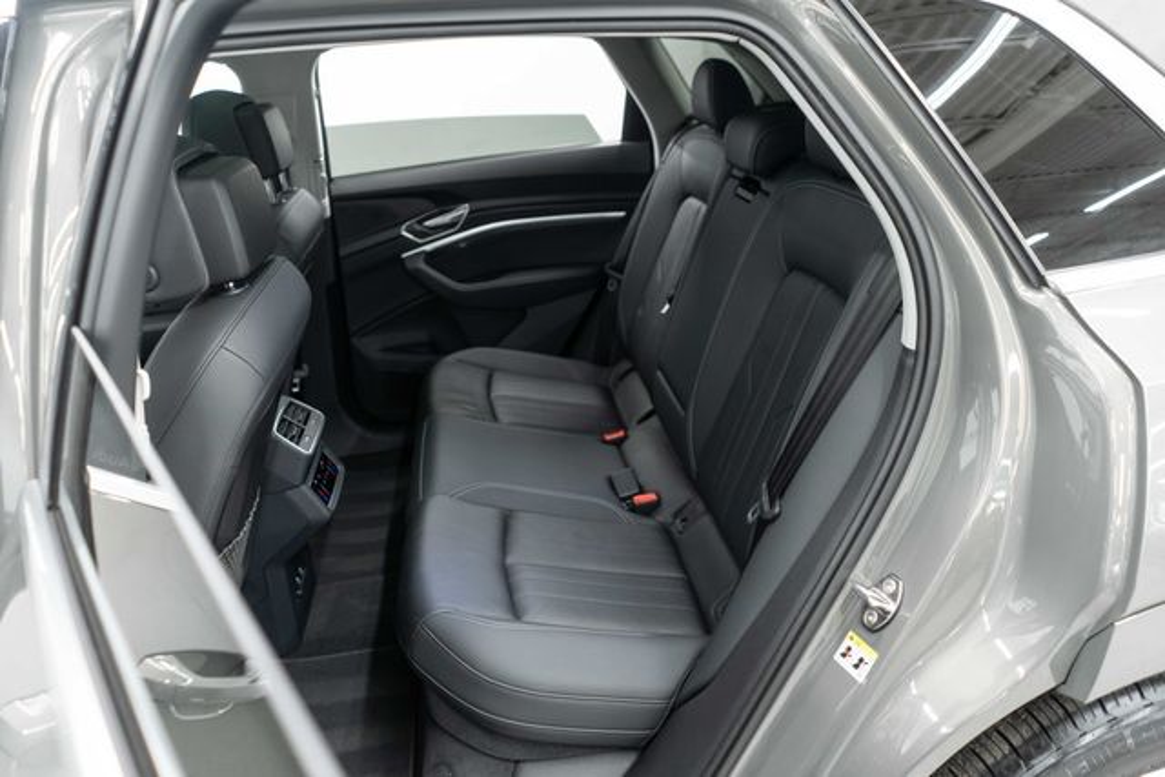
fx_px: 906
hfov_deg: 65.5
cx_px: 582
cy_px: 388
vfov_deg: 46.4
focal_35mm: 28
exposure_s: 1/40
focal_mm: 28
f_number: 3.2
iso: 1000
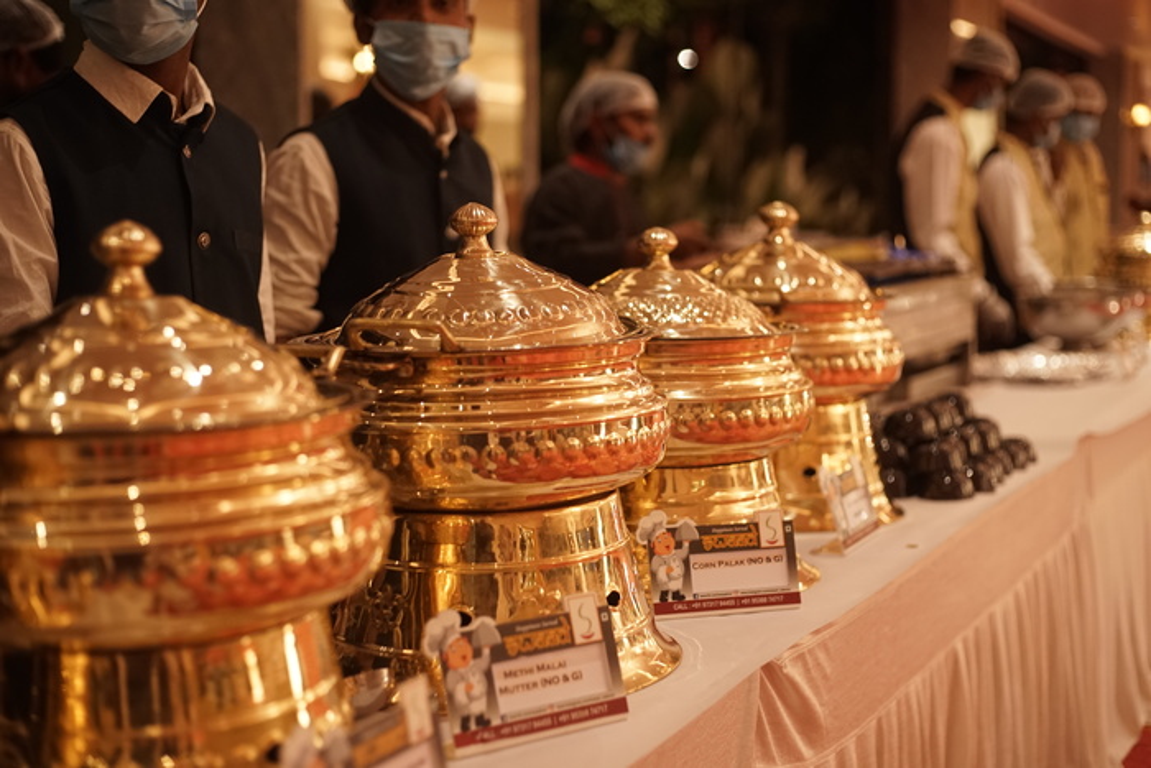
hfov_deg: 39.6
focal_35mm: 50
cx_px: 576
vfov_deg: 27.0
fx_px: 1599
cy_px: 384
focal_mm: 50
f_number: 2.5
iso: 1250
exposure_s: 1/125
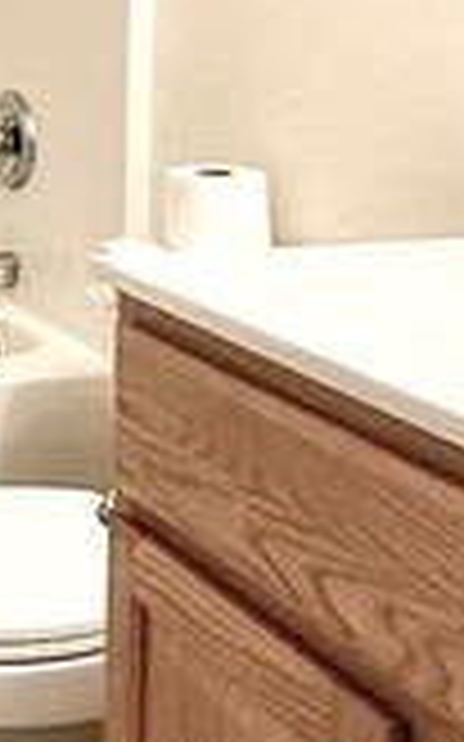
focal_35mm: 69
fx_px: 1397
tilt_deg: -0.3
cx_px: -203
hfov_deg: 17.3
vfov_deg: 28.2
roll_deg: -1.4
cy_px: 18
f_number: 2.2
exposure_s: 1/120
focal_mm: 2.22
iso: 320
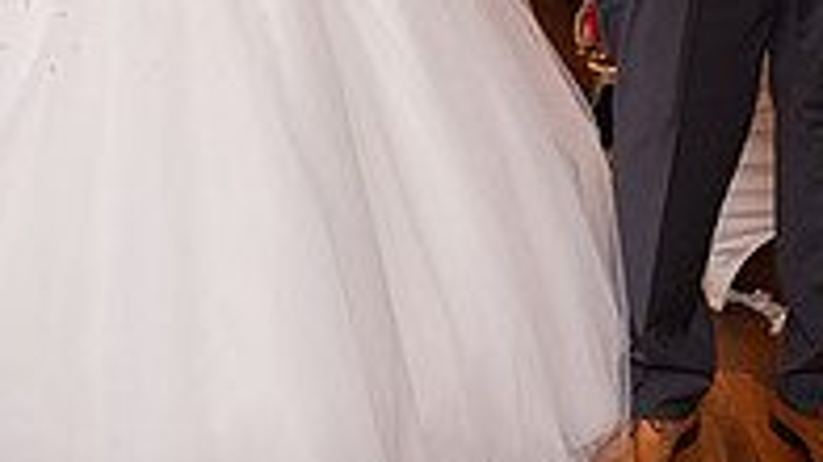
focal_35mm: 118
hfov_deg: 18.1
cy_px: -361
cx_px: 205
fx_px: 2574
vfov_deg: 9.7
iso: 400
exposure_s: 1/100
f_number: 2.5
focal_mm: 35
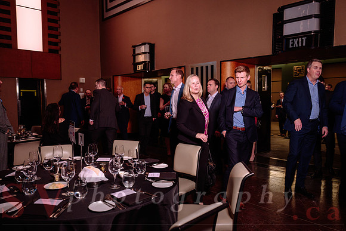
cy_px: 116
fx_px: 274
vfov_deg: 45.7
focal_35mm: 29
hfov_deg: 64.5
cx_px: 173
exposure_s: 1/50
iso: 800
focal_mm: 28.5
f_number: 3.5
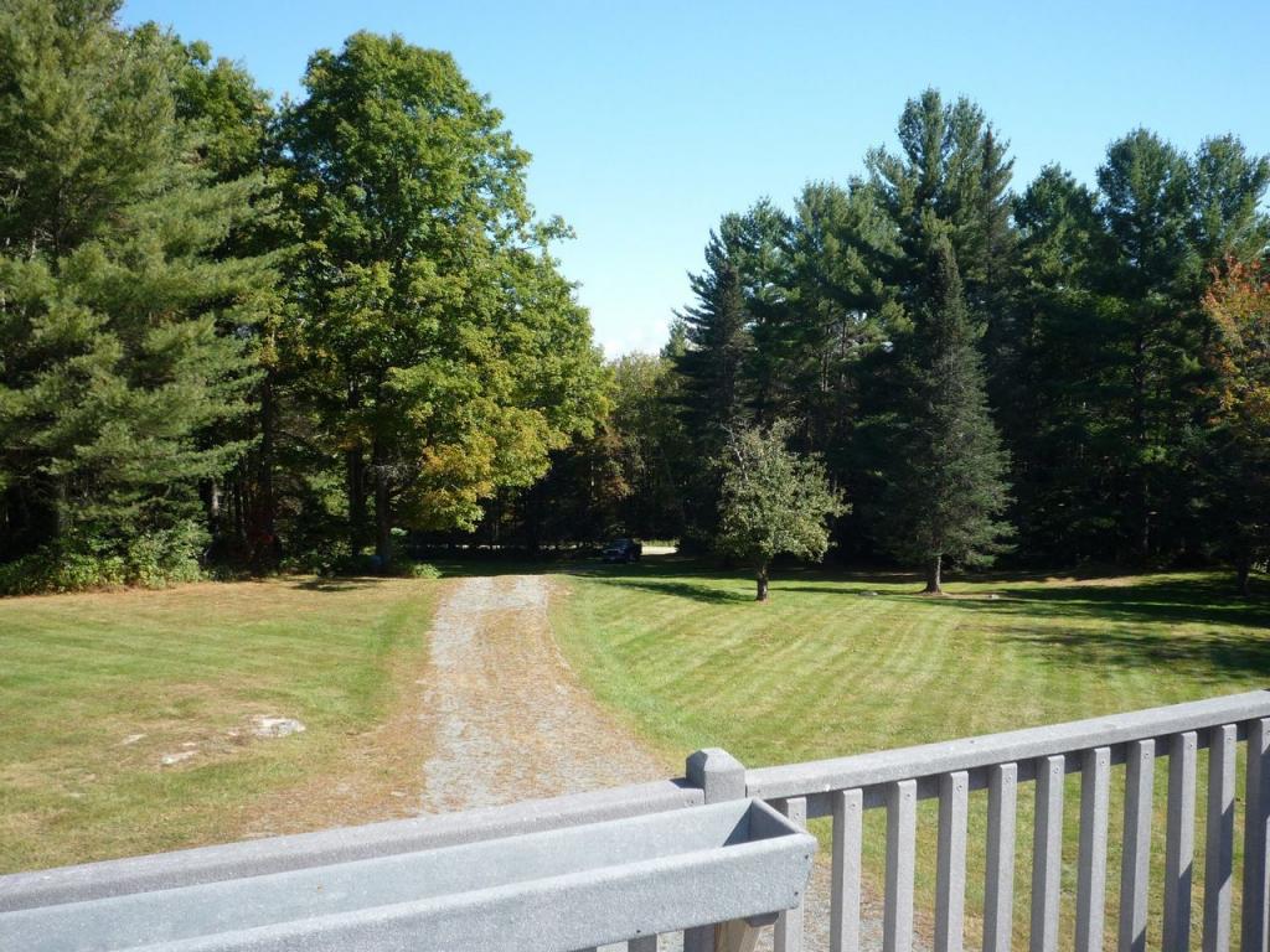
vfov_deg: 42.9
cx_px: 635
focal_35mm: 33
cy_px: 476
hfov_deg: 55.4
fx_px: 1211
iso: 100
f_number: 3.6
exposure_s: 1/500
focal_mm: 5.8
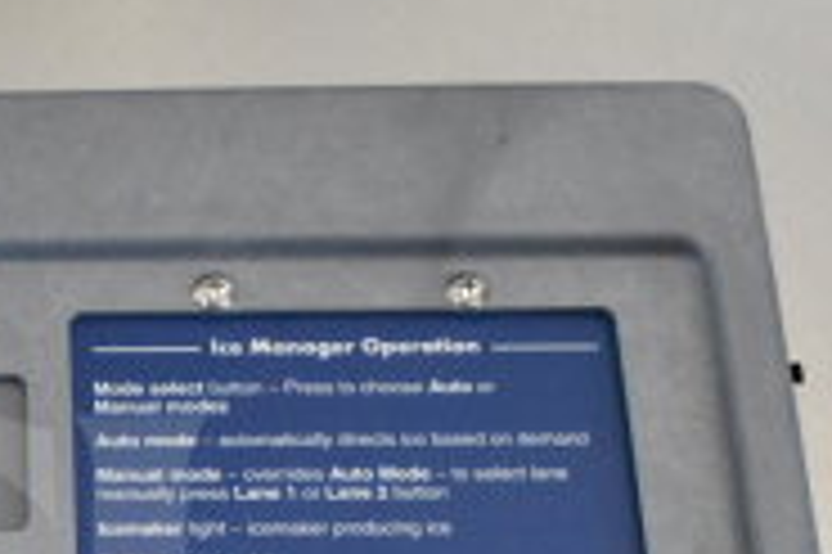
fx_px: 2286
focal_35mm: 99
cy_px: 772
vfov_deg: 13.2
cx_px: -202
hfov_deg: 19.3
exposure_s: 1/250
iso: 6400
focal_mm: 20
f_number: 9
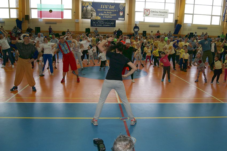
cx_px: 114
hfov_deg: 61.9
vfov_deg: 43.7
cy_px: 76
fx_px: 189
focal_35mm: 30
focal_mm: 20
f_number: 5.6
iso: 400
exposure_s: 1/60
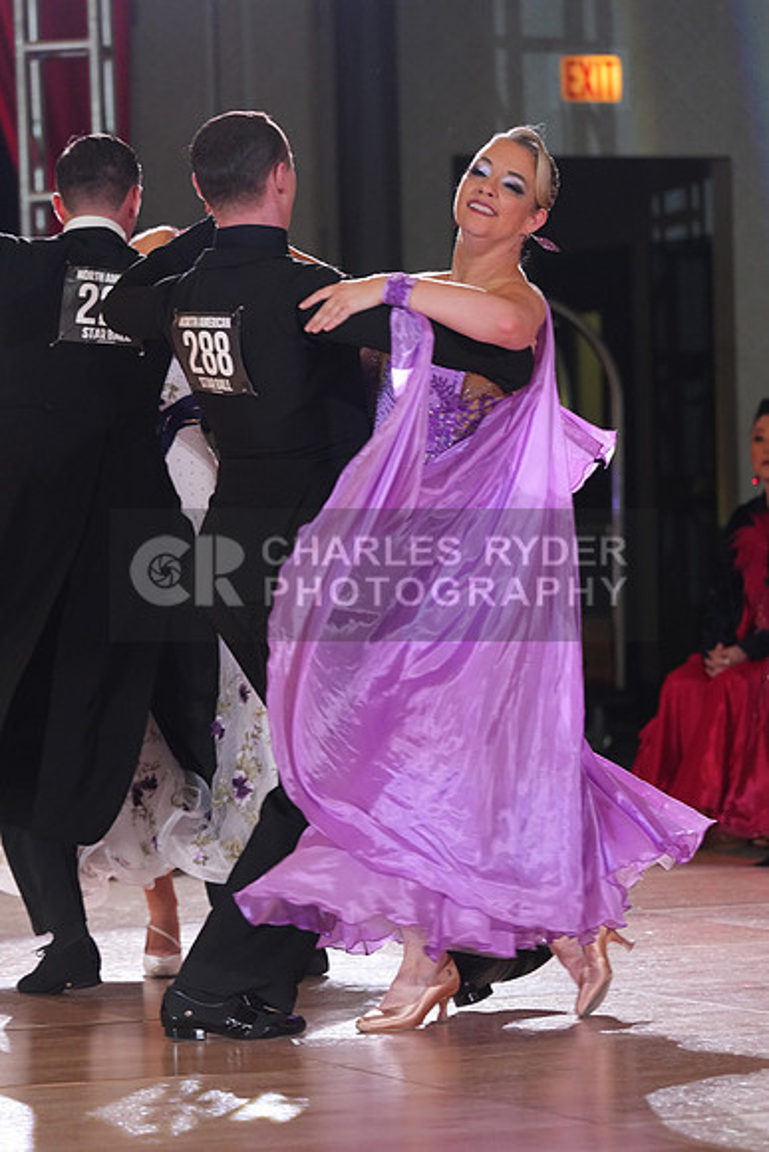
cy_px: 576
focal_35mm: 159
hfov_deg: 8.6
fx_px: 5091
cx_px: 384
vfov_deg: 12.9
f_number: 4.5
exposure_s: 1/250
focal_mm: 159
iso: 3200
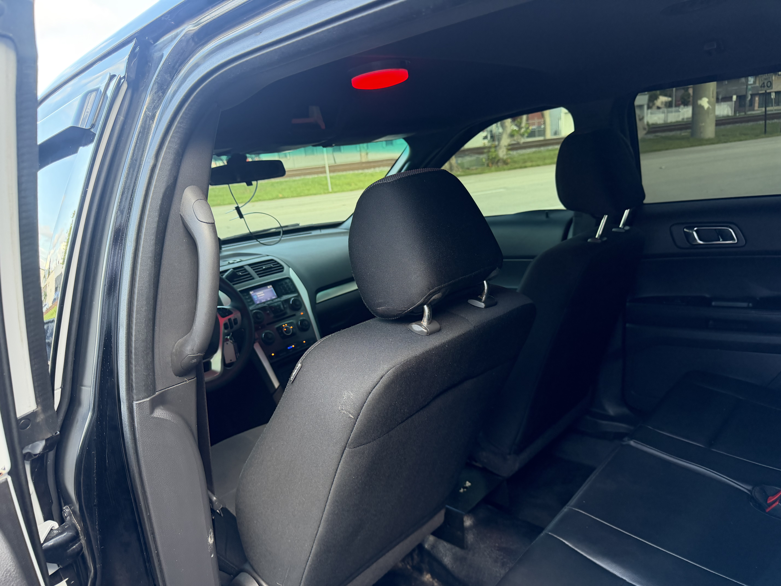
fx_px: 541
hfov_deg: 71.6
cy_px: 293
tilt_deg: -15.4
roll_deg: +6.1
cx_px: 390
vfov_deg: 56.8
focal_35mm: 24
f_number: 1.78
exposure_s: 1/85
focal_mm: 6.76
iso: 200
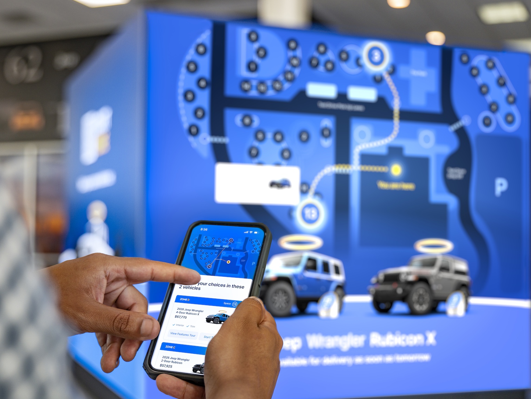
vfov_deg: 27.0
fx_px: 828
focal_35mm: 54
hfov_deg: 35.5
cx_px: 223
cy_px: 226
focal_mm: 43
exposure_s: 1/250
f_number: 3.5
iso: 800
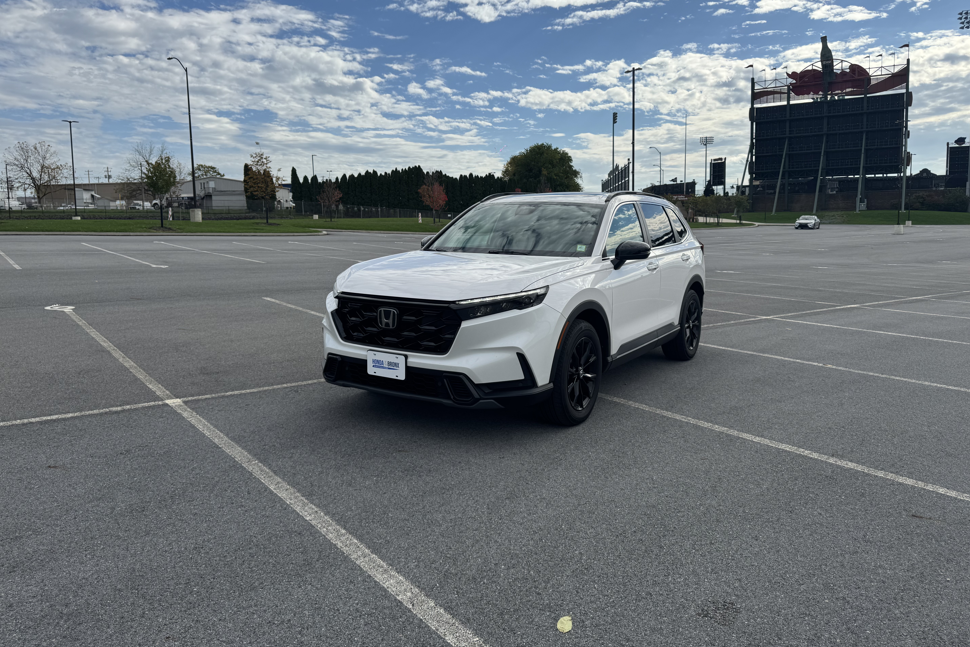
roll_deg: +1.2
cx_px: 485
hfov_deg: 71.5
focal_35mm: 25
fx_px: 674
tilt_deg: -5.6
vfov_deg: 51.2
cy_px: 285
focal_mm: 6.76
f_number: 1.78
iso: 80
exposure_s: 1/4049
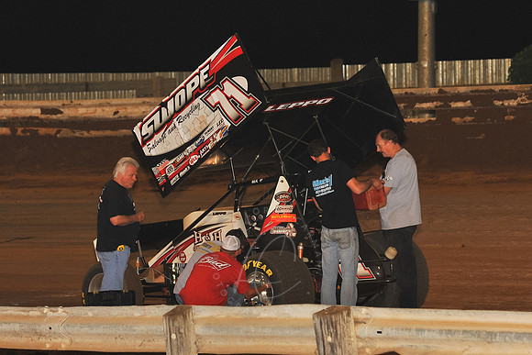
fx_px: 2956
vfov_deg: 6.9
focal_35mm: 200
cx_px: 266
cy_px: 178
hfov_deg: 10.3
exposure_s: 1/320
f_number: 6.3
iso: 1000
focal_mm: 200
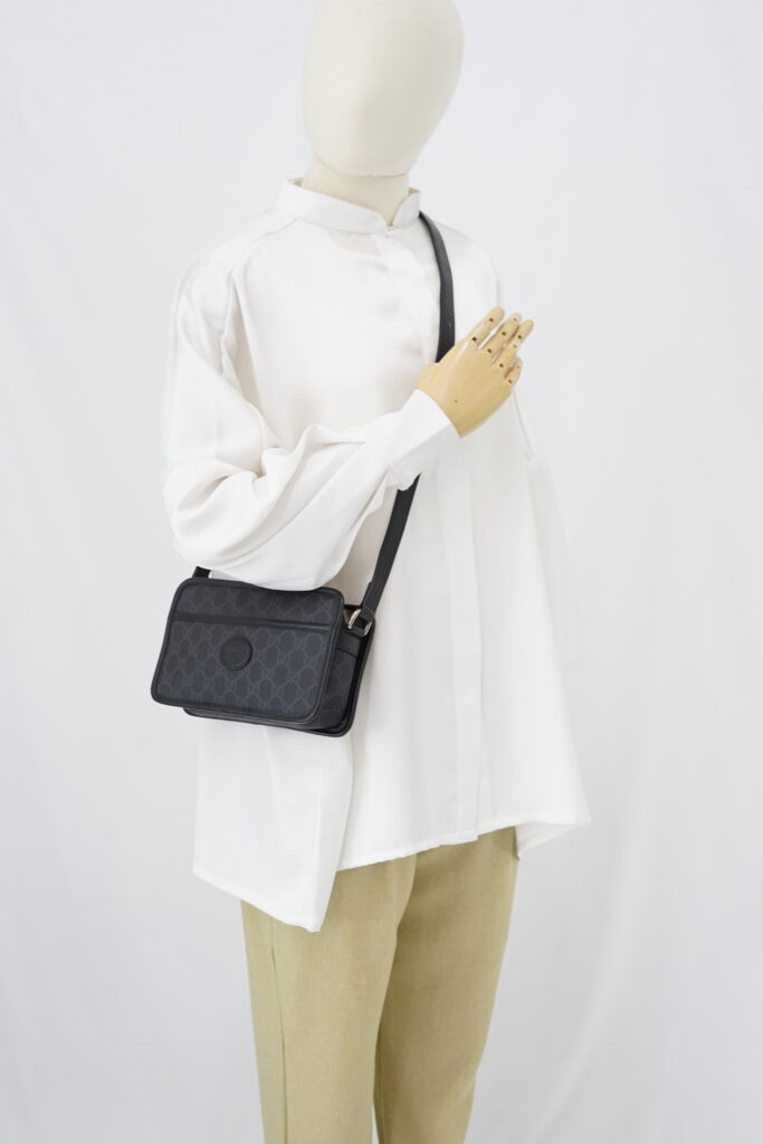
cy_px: 572
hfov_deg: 27.0
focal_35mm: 50
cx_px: 382
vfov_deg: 39.6
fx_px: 1589
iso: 640
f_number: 6.3
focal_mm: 50
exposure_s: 1/8
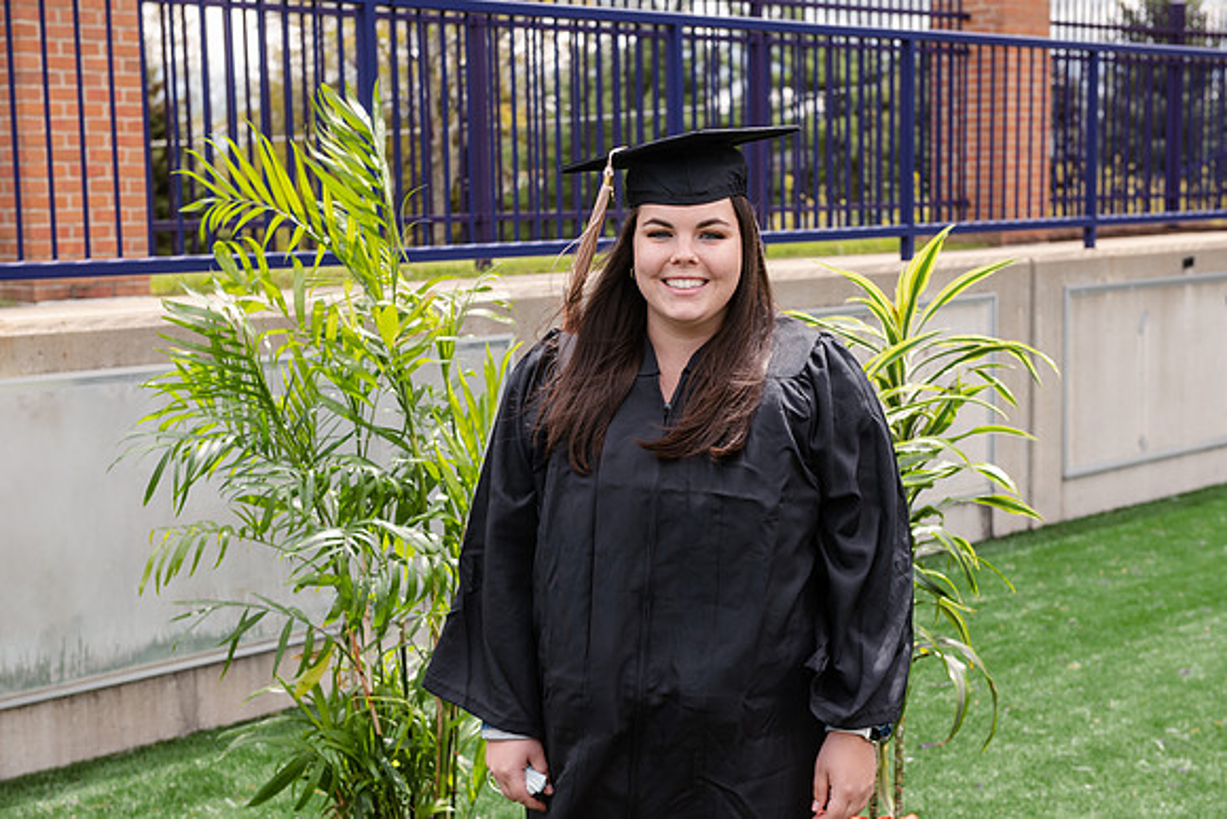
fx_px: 2102
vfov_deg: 22.0
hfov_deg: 32.5
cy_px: 435
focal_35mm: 62
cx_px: 614
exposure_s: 1/200
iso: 160
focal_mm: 58
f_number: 5.6
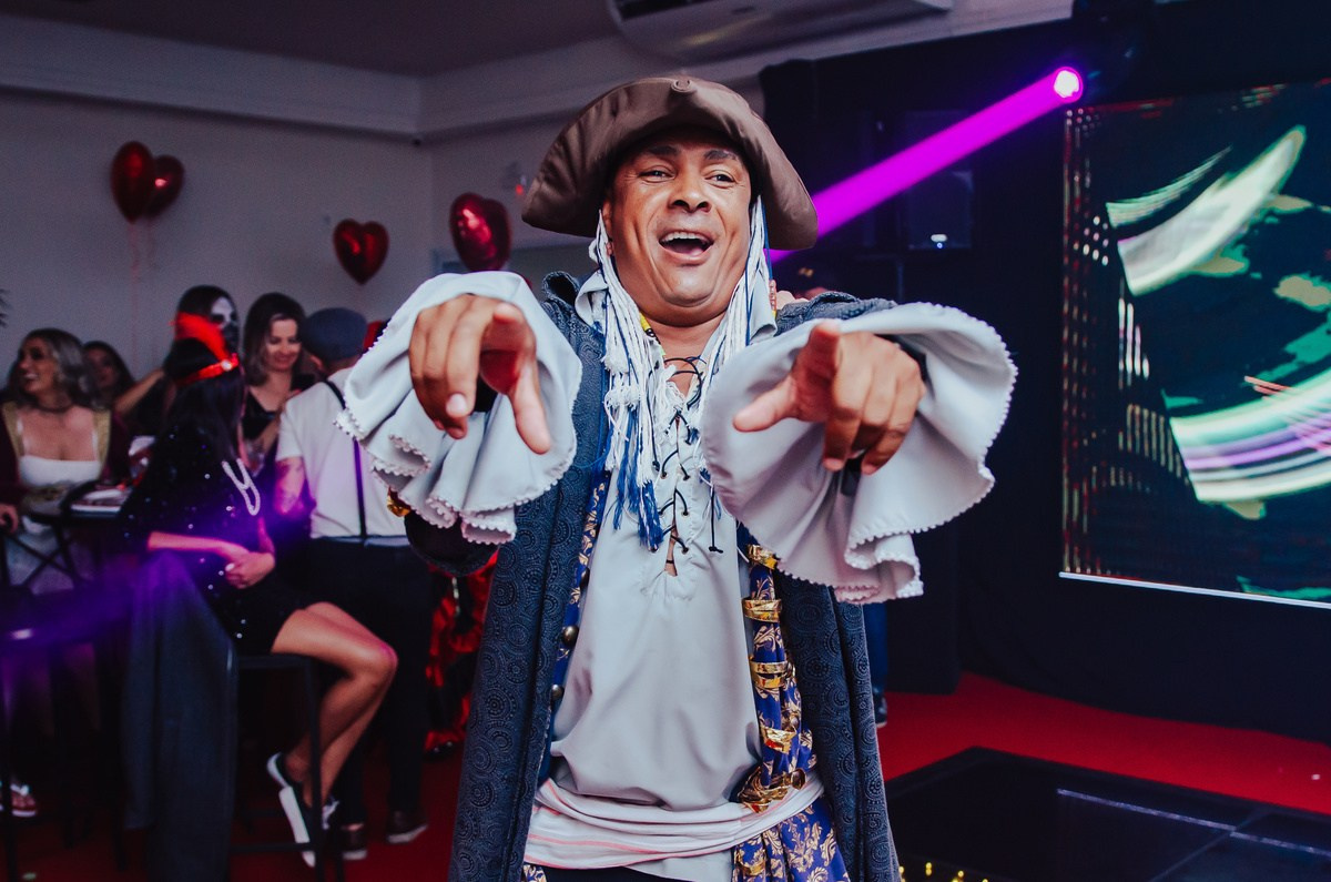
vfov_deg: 34.6
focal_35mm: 38
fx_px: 1411
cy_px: 540
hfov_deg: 50.4
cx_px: 745
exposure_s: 1/250
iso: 500
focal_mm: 18
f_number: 2
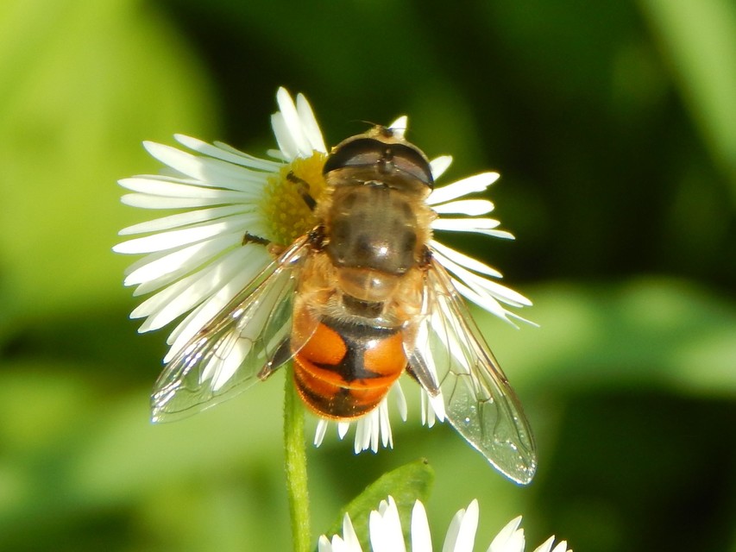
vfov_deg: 8.2
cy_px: 276
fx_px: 3870
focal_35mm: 182
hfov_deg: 10.9
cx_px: 368
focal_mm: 32.8
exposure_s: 1/400
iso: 125
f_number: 5.3
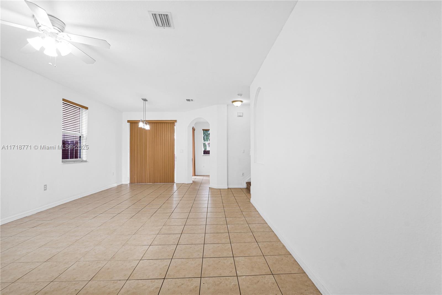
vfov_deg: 73.7
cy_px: 148
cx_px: 221
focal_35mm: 16
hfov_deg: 96.7
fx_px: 196
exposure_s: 1/30
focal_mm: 16
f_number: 7.1
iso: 400
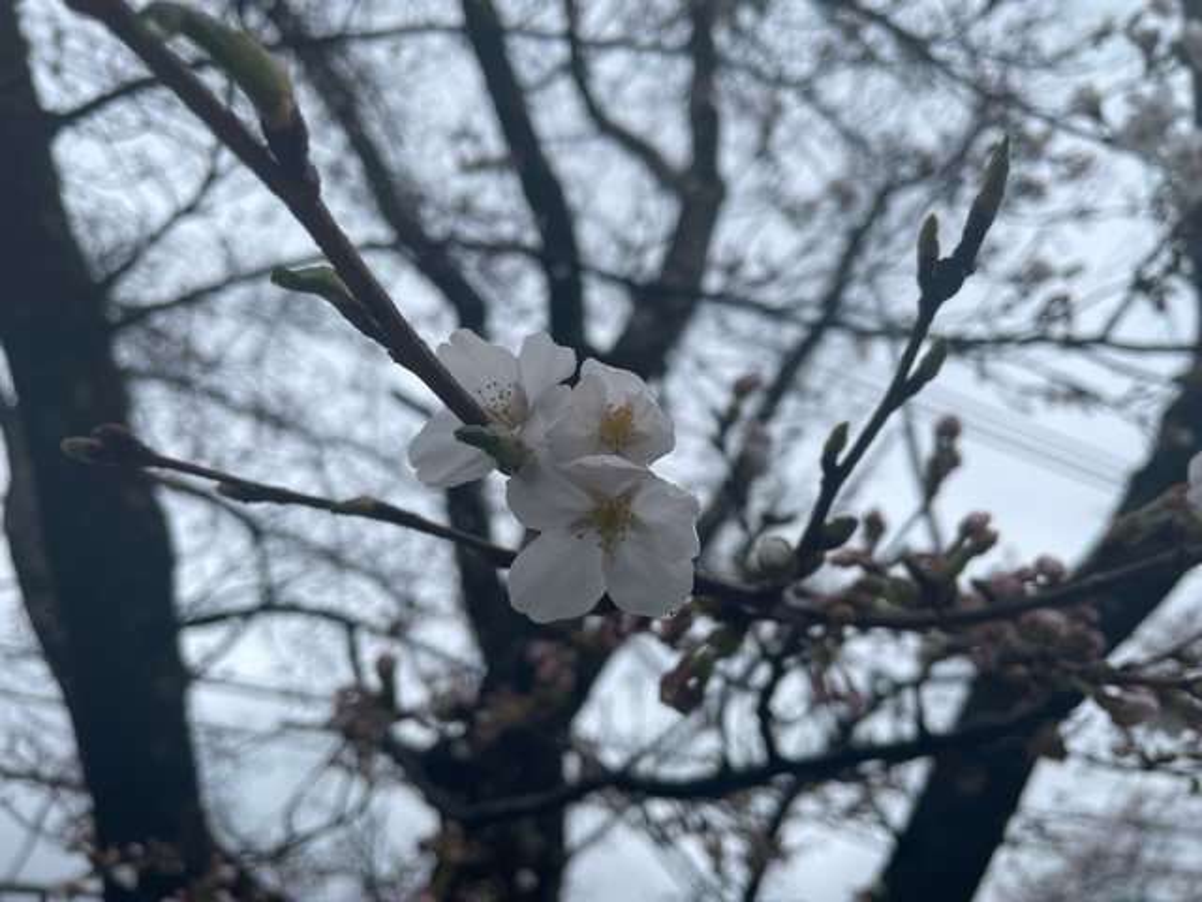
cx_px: 601
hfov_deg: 67.3
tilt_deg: +40.5
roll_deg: +1.5
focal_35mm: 26
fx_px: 903
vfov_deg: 53.1
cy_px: 451
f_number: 1.6
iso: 32
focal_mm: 4.2
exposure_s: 1/511
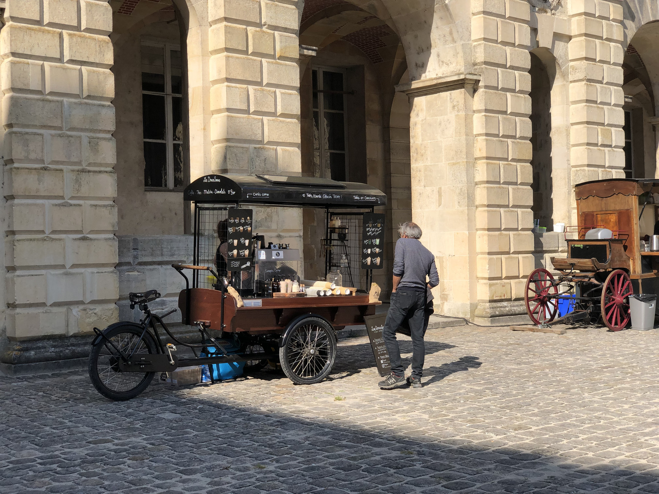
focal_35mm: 52
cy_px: 247
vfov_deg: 28.0
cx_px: 330
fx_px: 990
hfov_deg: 36.8
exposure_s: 1/979
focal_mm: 6
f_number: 2.4
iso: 16
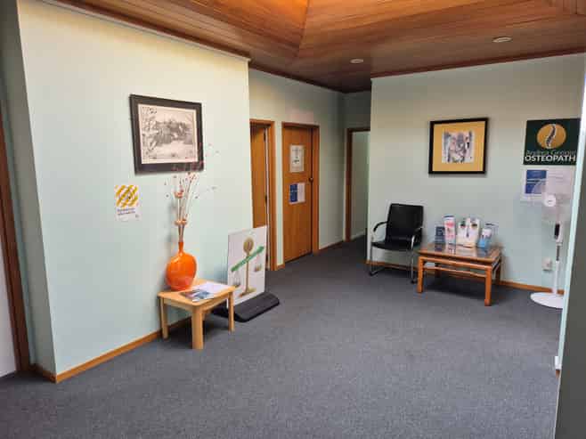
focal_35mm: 23
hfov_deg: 73.9
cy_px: 220
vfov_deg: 58.8
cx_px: 293
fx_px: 389
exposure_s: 1/100
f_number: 1.8
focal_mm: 5.4
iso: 25
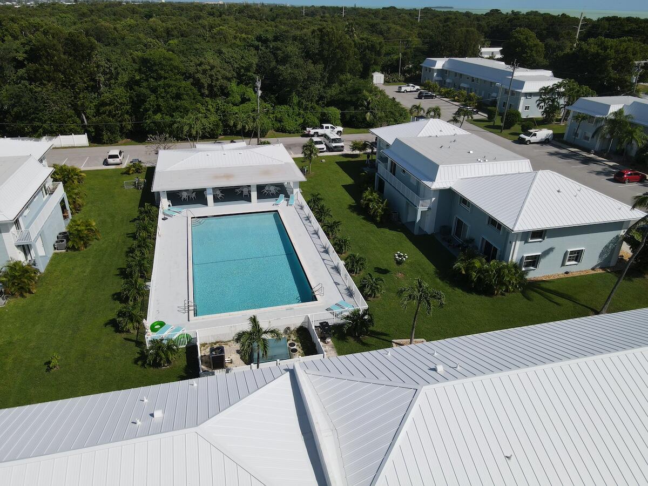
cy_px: 243
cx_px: 324
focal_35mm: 24
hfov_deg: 71.6
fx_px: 449
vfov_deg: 56.8
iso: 100
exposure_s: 1/1600
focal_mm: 4.5
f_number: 2.8
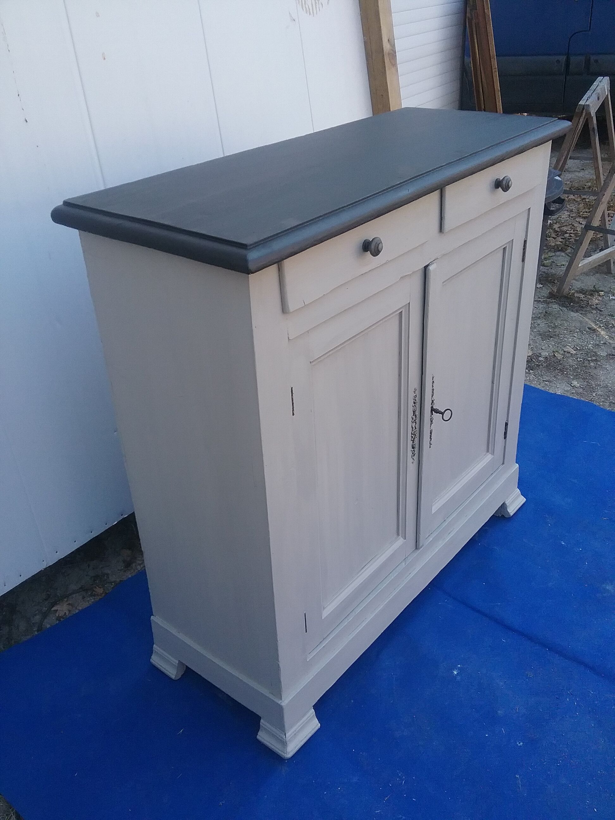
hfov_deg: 45.4
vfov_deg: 58.4
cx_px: 308
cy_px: 410
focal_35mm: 31
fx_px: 734
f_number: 2.2
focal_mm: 3.3
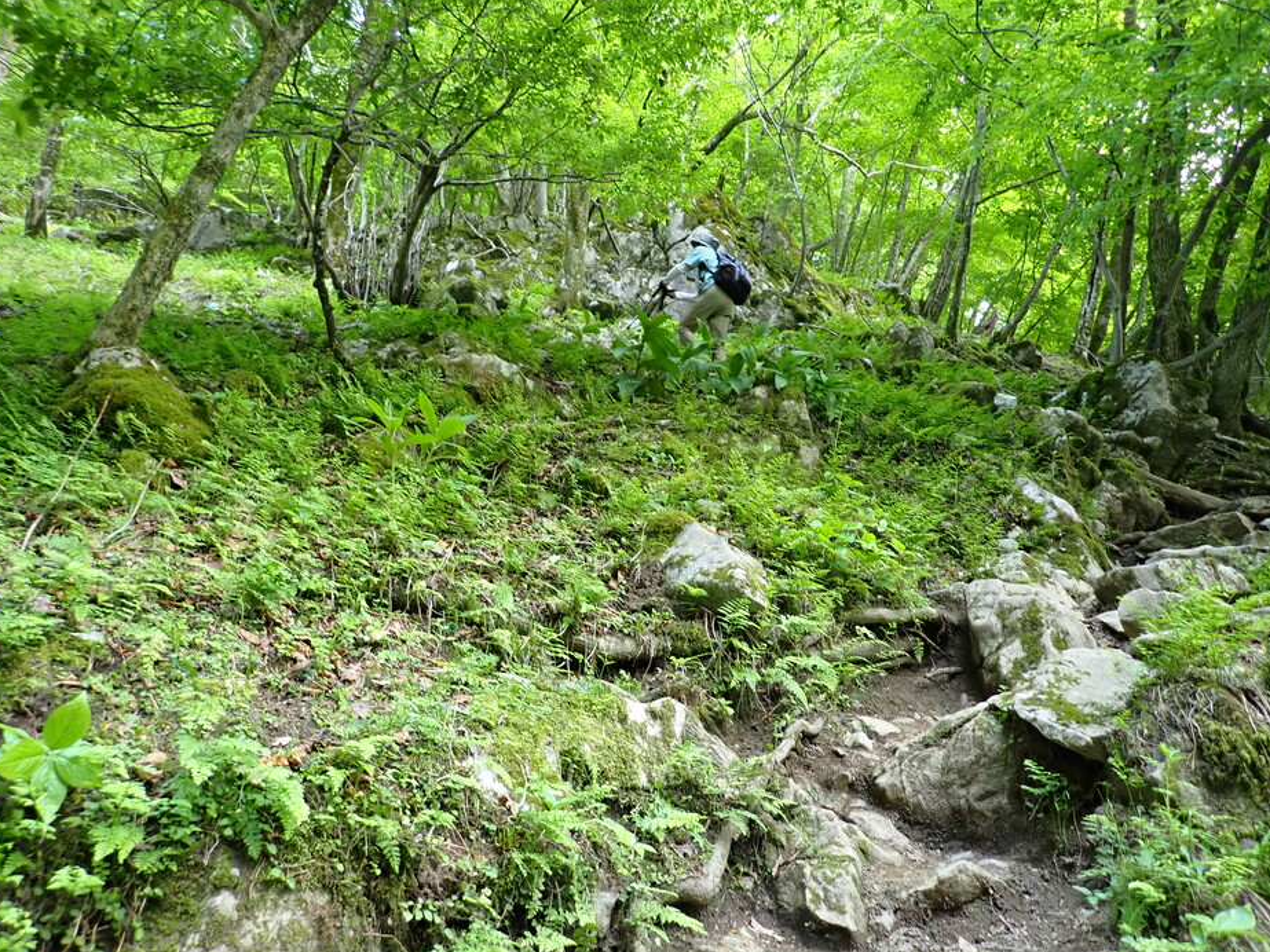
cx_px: 641
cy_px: 469
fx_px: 954
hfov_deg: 67.3
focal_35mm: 26
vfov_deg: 53.1
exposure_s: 1/30
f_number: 2
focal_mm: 4.5
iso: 250
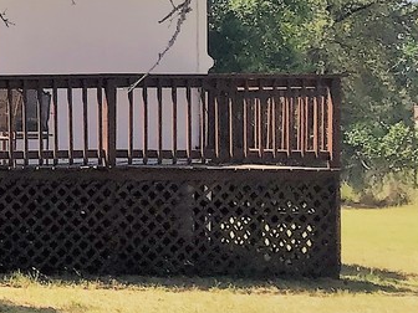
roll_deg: -0.4
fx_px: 1606
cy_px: 132
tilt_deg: +0.2
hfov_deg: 12.6
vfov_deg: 11.1
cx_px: -469
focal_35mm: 133
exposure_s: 1/696
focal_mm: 3.3
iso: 25
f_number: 2.4
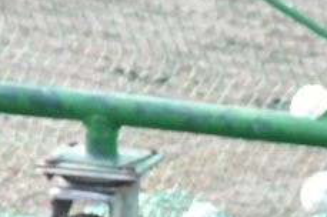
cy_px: 253
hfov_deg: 2.2
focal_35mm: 941
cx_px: 697
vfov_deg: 1.5
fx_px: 8535
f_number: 8
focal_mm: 140
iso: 10000
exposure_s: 1/4000
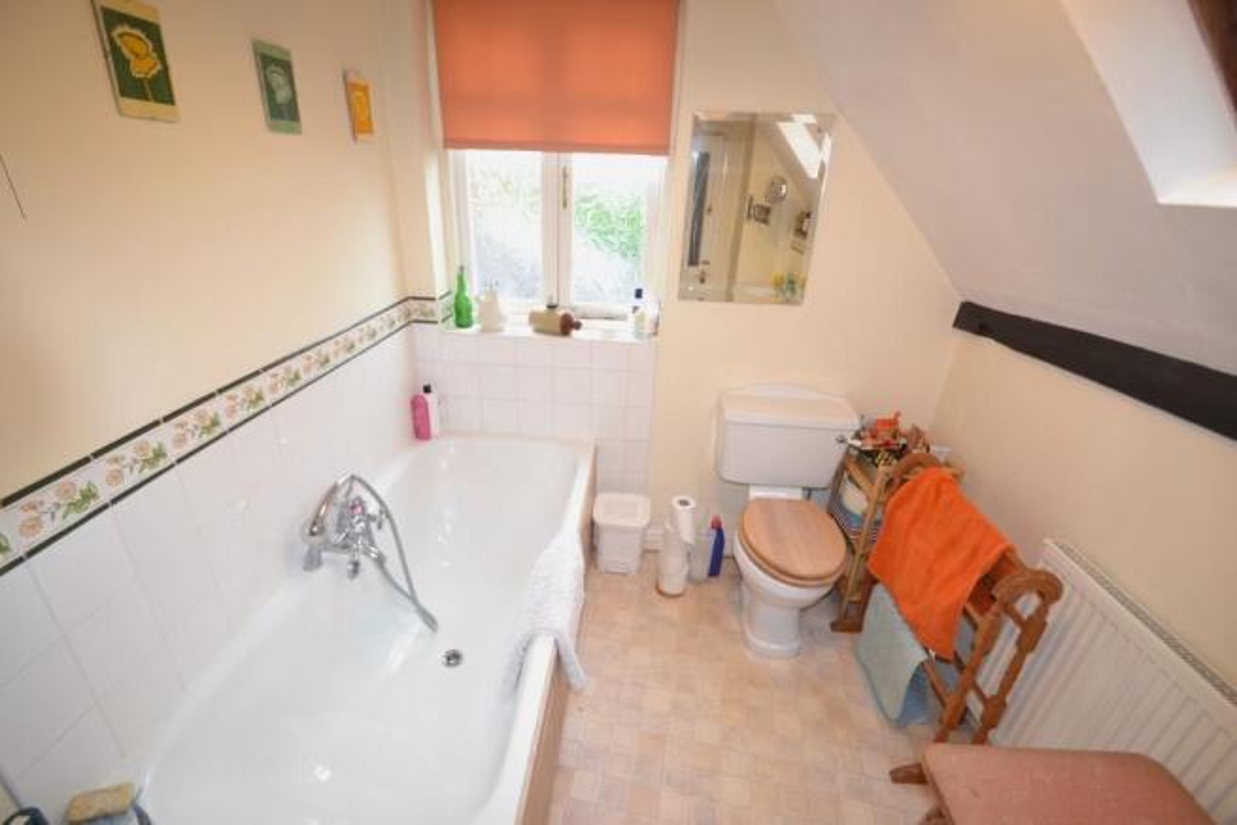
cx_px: 618
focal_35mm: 15
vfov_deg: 77.4
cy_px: 412
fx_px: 515
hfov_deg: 100.4
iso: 400
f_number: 4
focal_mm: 10
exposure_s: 1/60
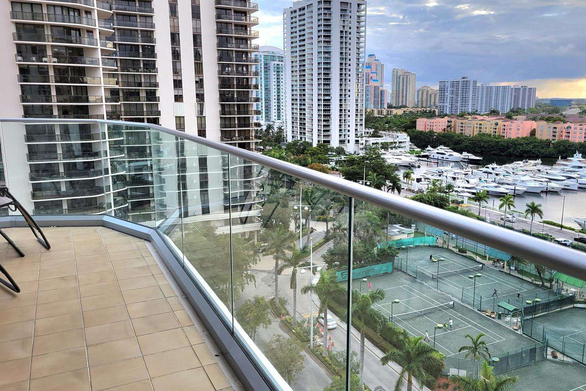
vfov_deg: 42.3
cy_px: 189
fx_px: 504
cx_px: 321
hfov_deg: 60.2
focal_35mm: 31
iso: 40
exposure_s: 1/833
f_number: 1.8
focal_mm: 5.4
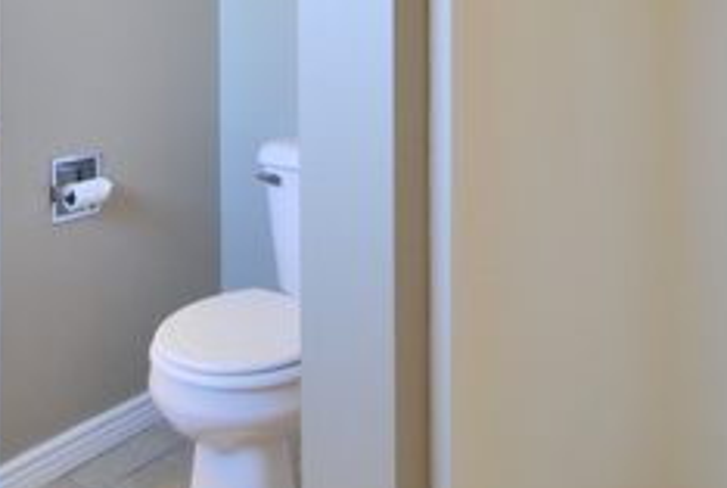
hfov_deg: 46.7
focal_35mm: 41
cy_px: 6
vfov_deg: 30.6
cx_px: 252
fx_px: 830
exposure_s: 1/40
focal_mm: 10
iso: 200
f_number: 3.5
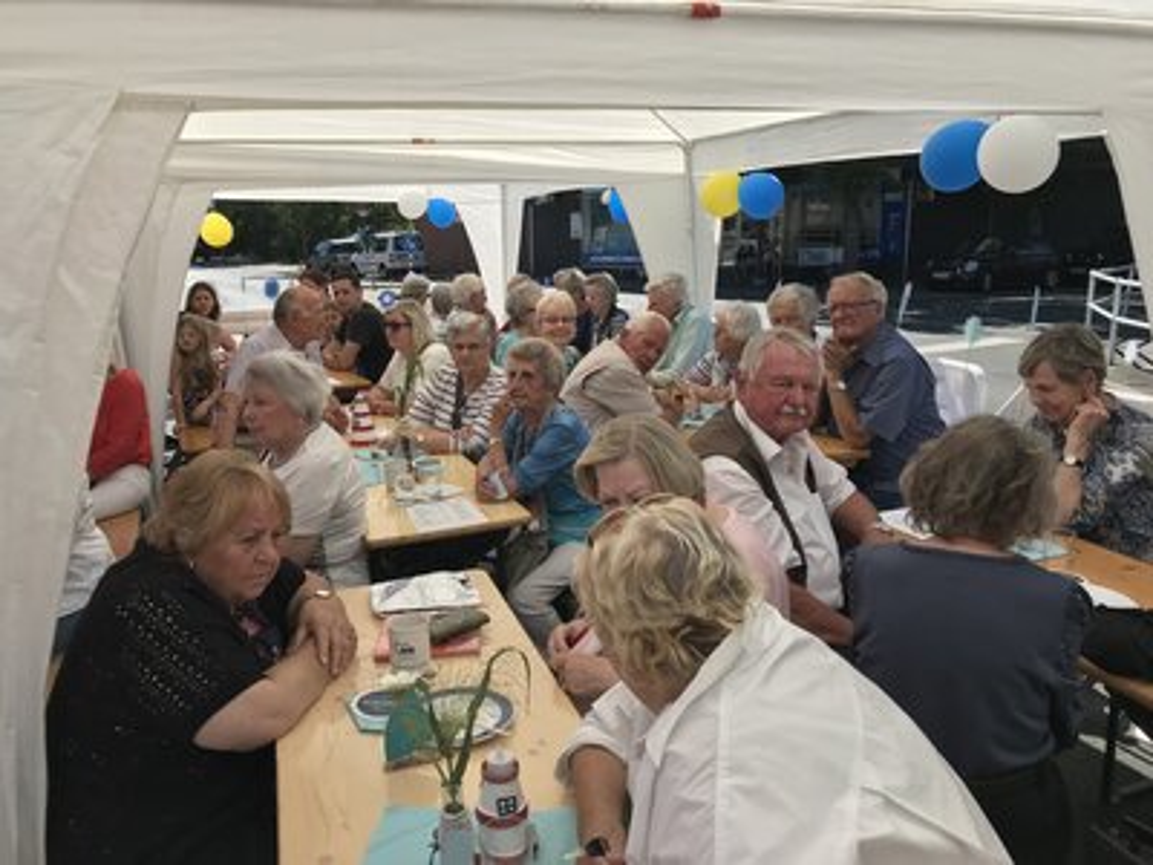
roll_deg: +0.0
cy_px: 432
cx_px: 576
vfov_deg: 49.7
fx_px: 933
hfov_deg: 63.4
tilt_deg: -12.5
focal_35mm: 28
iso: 20
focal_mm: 3.99
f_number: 1.8
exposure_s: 1/1546
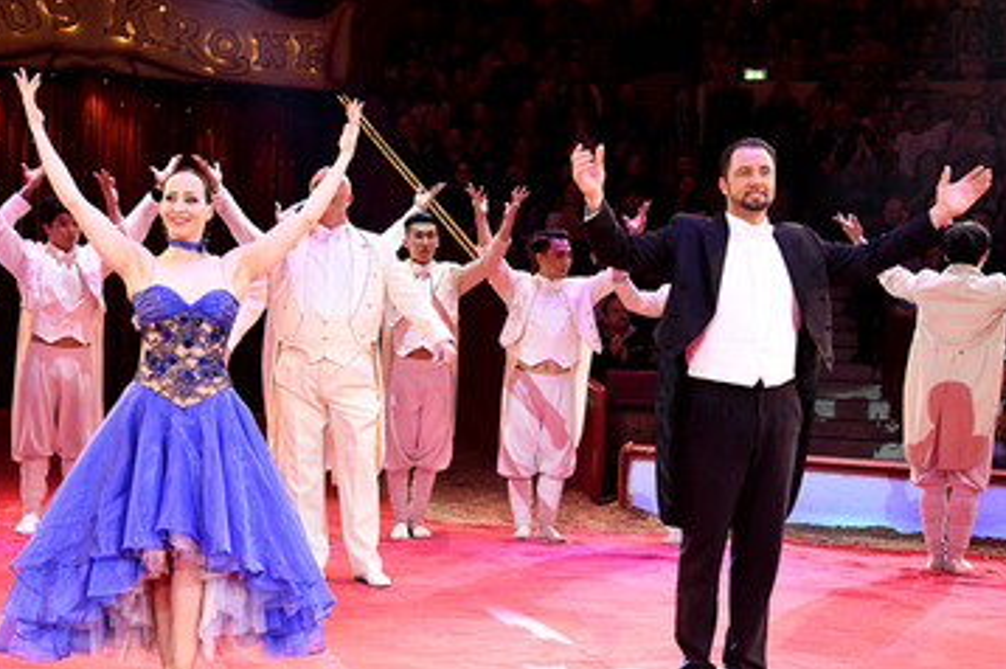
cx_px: 459
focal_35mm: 78
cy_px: 416
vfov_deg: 17.4
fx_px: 2178
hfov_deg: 26.0
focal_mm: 62
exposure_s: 1/160
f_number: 6.3
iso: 3200
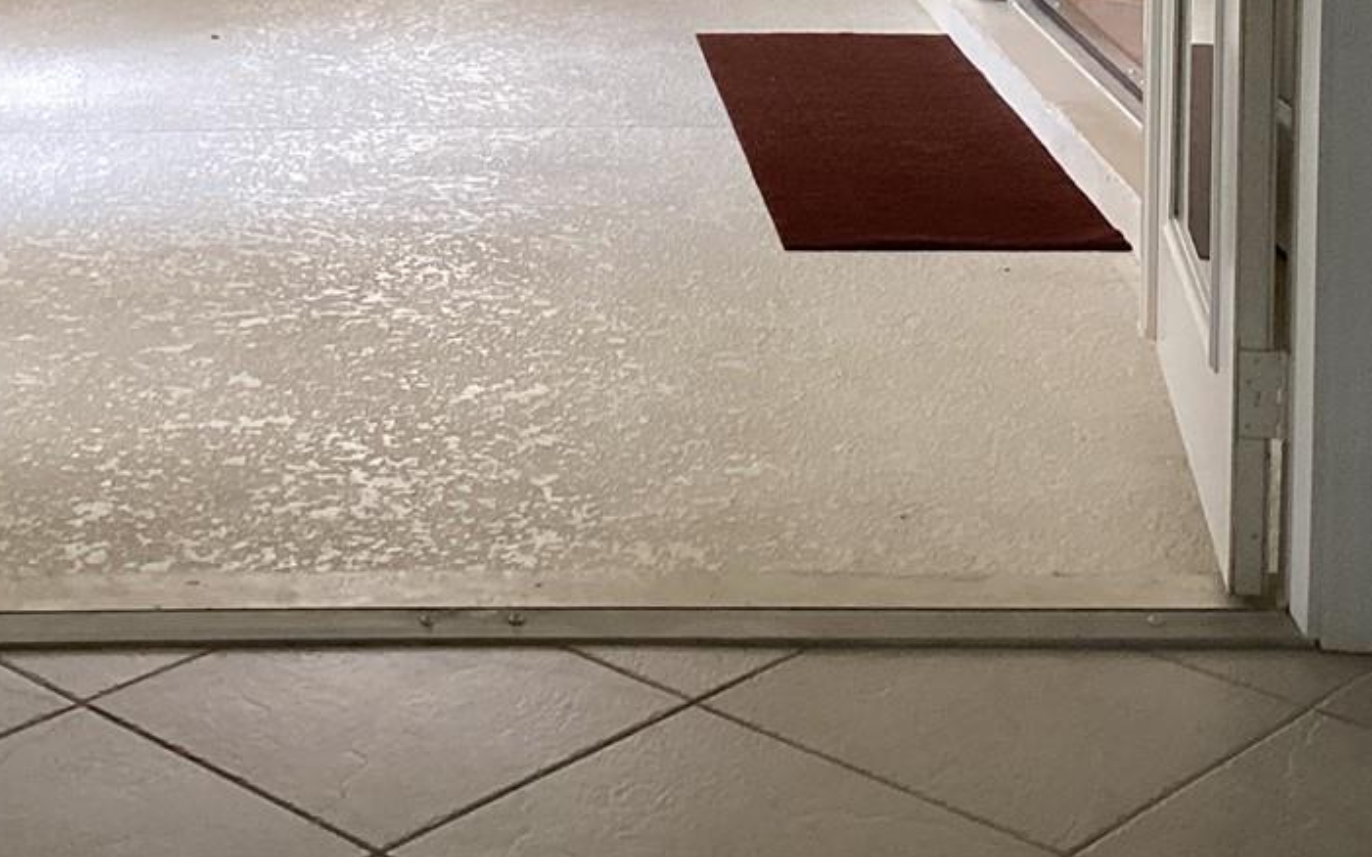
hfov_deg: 27.3
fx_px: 2804
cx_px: 446
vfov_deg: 16.3
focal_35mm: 75
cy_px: -313
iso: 125
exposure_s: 1/50
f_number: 2.4
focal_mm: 3.3
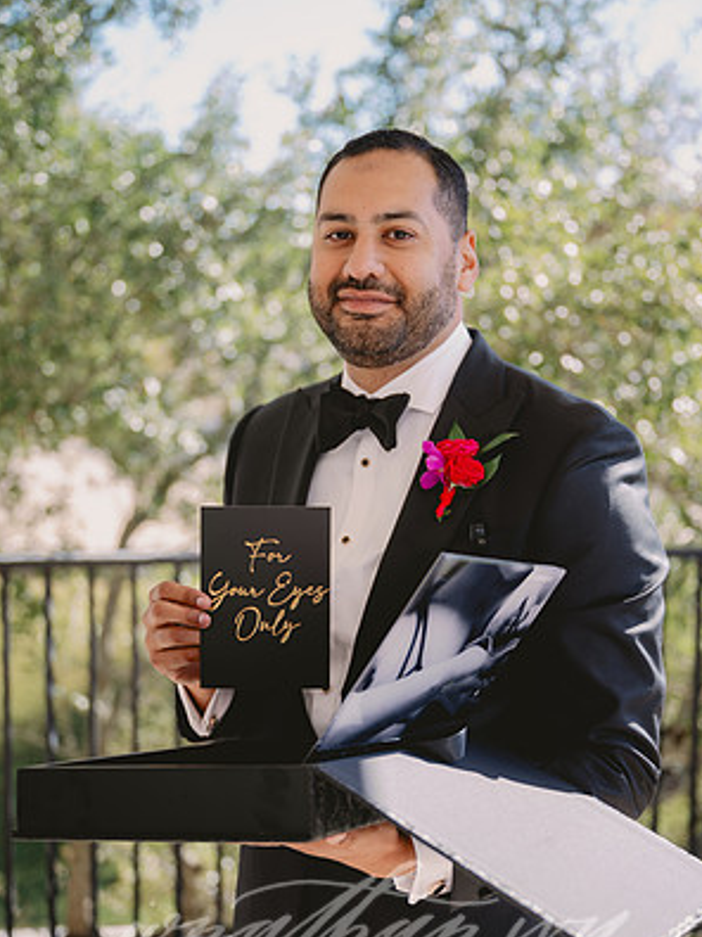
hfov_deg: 25.2
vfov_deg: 33.2
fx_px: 1569
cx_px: 352
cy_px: 493
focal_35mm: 58
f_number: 2.8
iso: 50
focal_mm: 53
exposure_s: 1/320
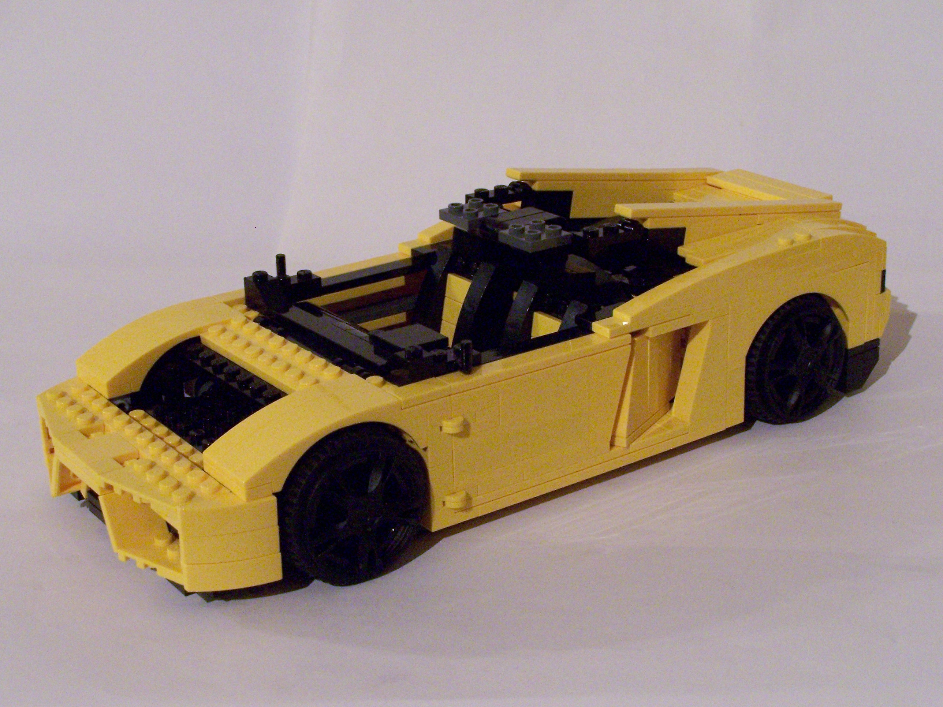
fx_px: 1607
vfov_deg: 24.8
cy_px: 354
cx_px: 472
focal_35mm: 59
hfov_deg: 32.7
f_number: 4.5
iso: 400
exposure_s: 1/8
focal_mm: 9.8
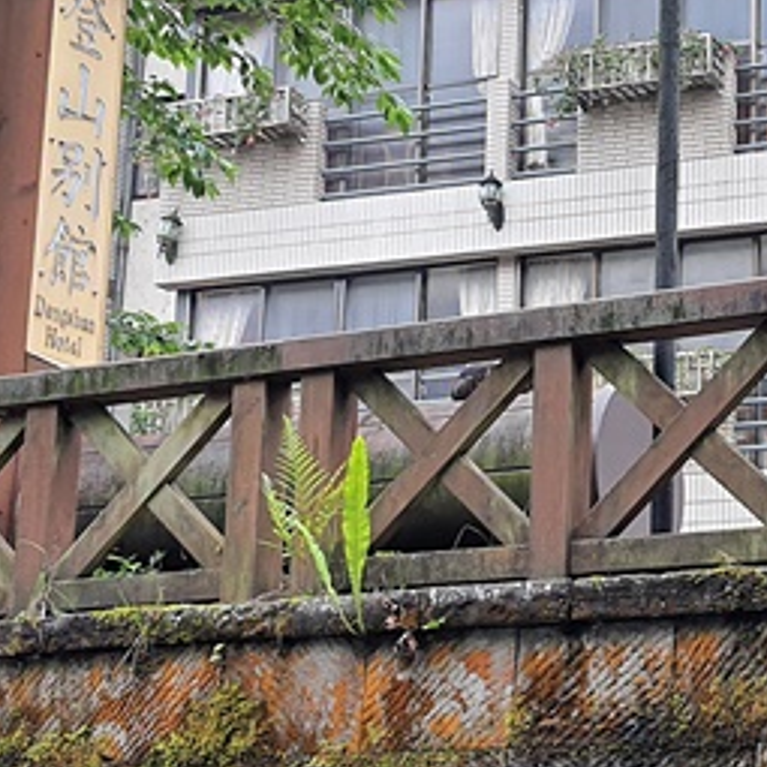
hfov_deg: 18.9
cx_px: 713
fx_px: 2256
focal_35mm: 90
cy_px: 283
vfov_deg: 19.3
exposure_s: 1/228
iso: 50
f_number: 1.7
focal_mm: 4.32
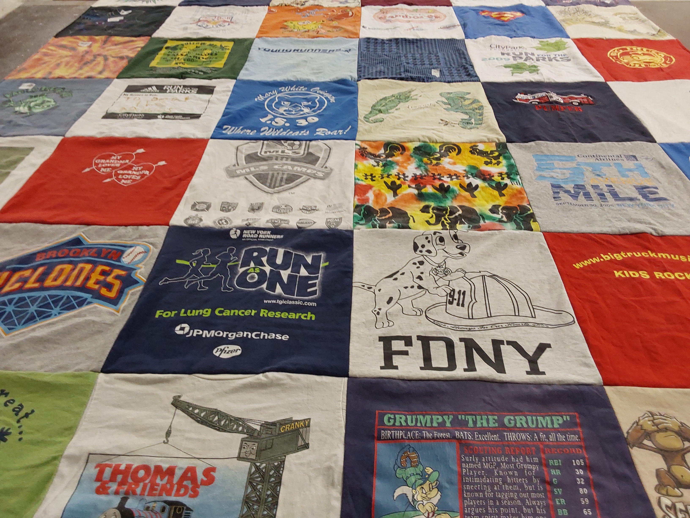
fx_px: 558
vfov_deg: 49.7
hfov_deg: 63.4
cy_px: 259
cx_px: 345
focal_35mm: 28
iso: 100
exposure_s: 1/60
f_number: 1.9
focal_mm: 2.91
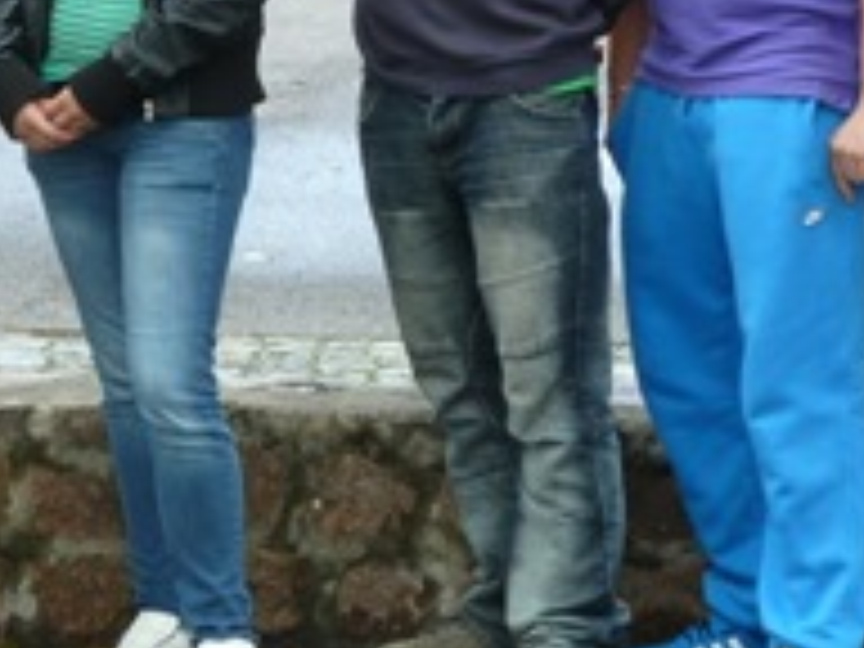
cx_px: 378
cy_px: 9
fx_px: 5242
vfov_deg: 7.0
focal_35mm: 210
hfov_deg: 9.4
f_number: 4
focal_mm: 10.3
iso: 100
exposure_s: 1/40
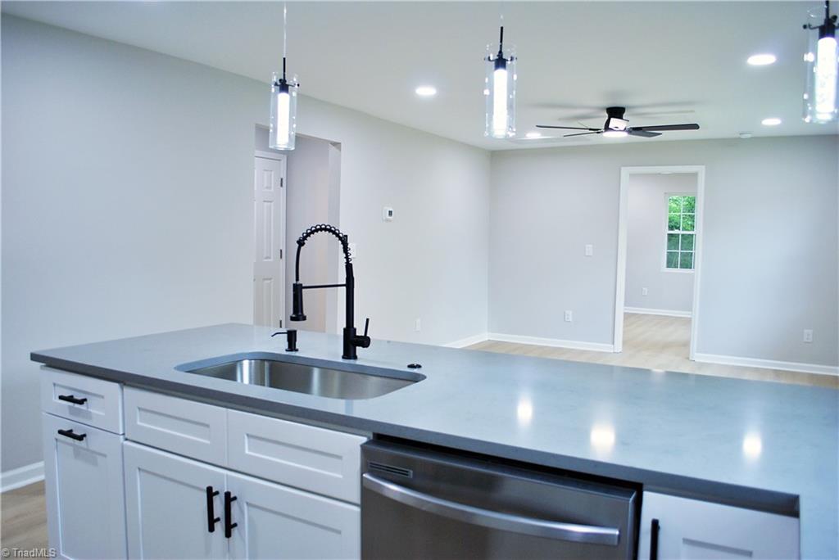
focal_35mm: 27
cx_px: 420
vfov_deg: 48.0
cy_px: 280
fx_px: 630
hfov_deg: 67.4
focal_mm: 18
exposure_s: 1/50
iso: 200
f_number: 3.5
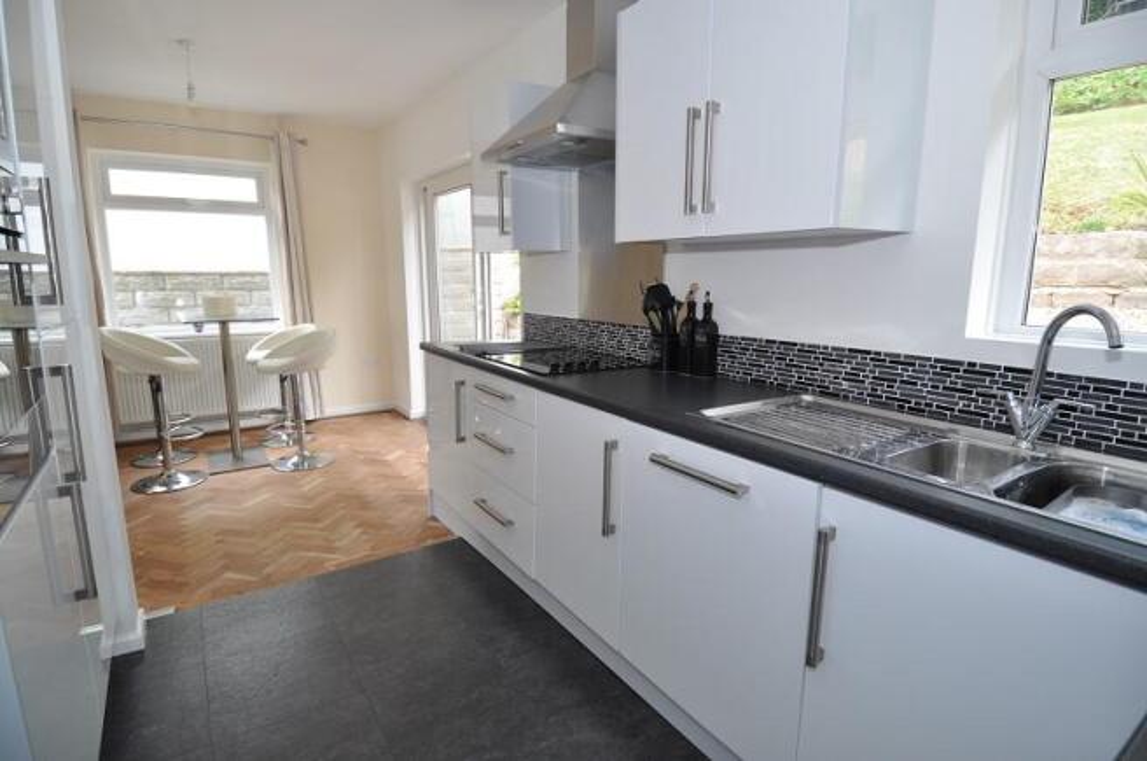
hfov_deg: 90.1
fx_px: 573
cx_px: 574
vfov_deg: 67.2
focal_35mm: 18
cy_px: 380
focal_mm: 12
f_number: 5
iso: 400
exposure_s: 1/100
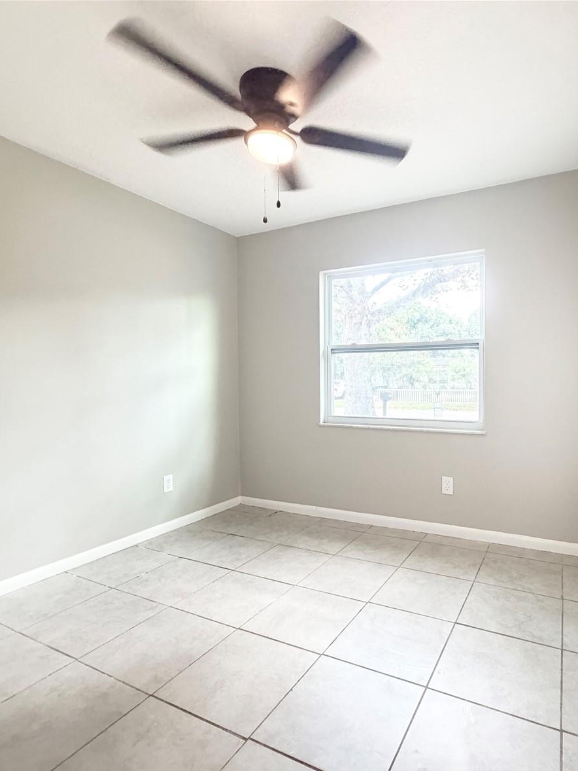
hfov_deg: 67.5
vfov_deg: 84.7
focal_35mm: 19
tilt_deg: -2.1
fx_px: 423
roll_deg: +0.6
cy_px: 392
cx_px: 365
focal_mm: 2.22
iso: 640
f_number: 2.2
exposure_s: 1/60
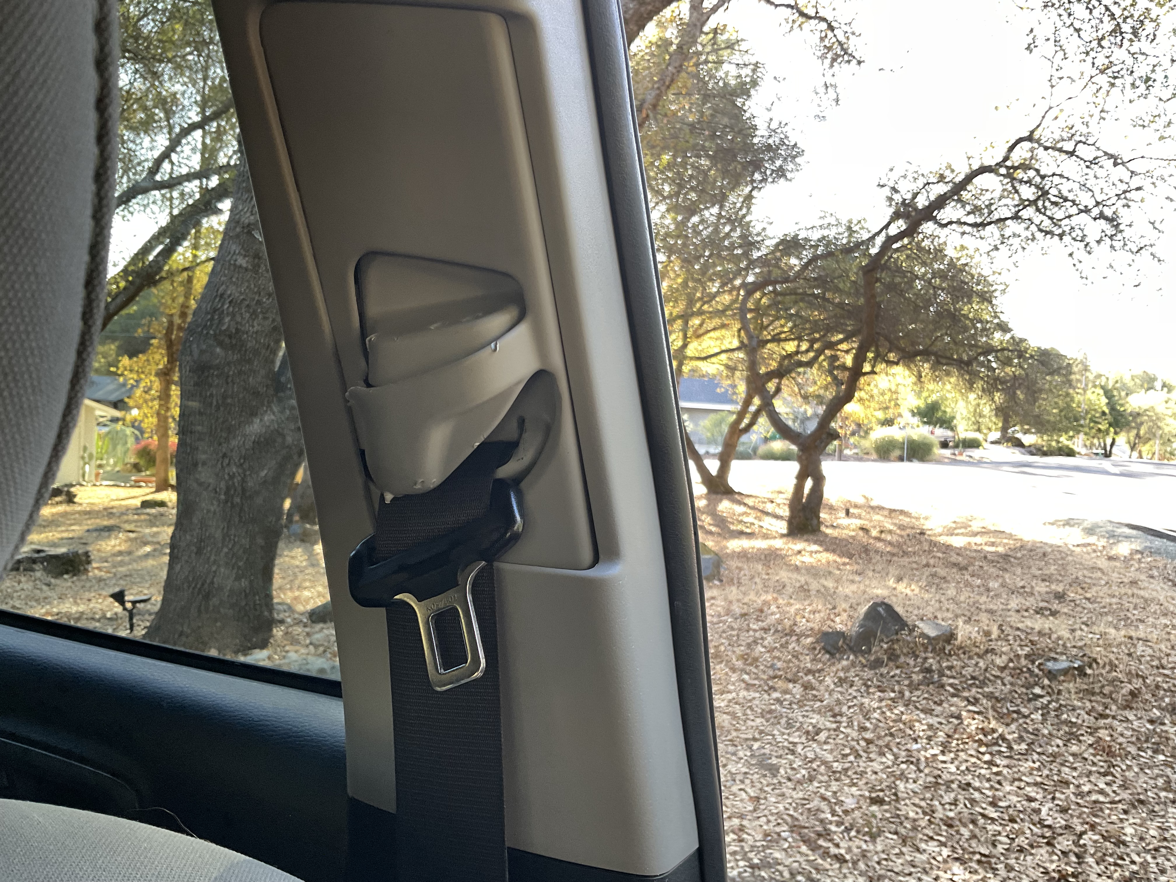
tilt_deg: -3.5
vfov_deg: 48.2
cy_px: 441
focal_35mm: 29
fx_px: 985
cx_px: 588
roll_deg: -3.9
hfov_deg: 61.7
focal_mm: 3
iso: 100
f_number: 1.8
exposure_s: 1/60
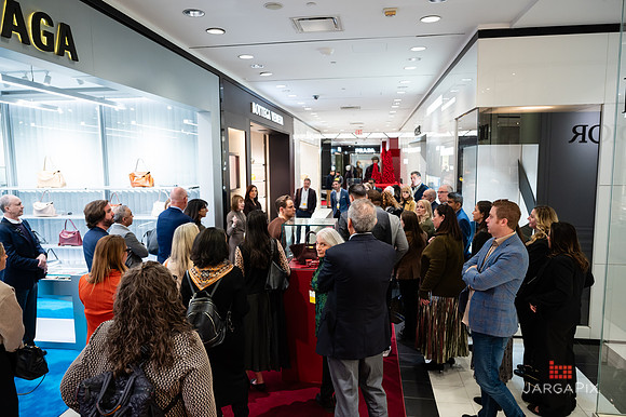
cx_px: 313
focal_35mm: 24
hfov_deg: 73.0
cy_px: 208
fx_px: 423
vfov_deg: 52.4
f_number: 3.2
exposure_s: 1/160
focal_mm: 24
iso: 1000
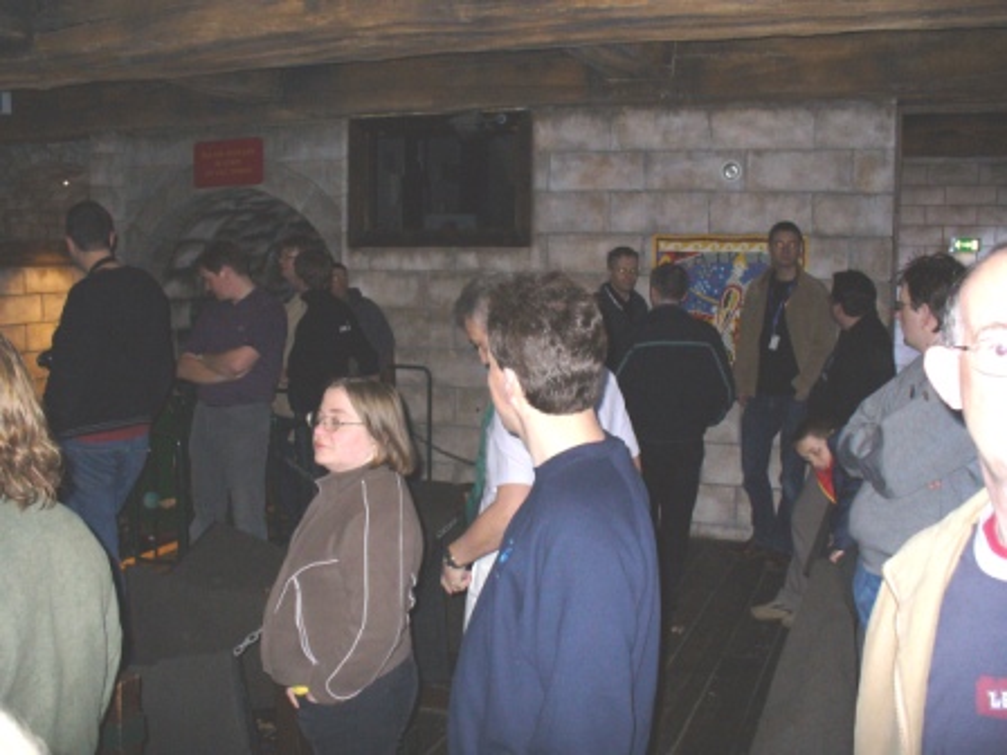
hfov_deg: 50.1
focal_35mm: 37
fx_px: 1076
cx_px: 504
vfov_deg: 38.7
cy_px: 378
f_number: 2.8
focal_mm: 6.1
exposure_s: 1/60
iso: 200
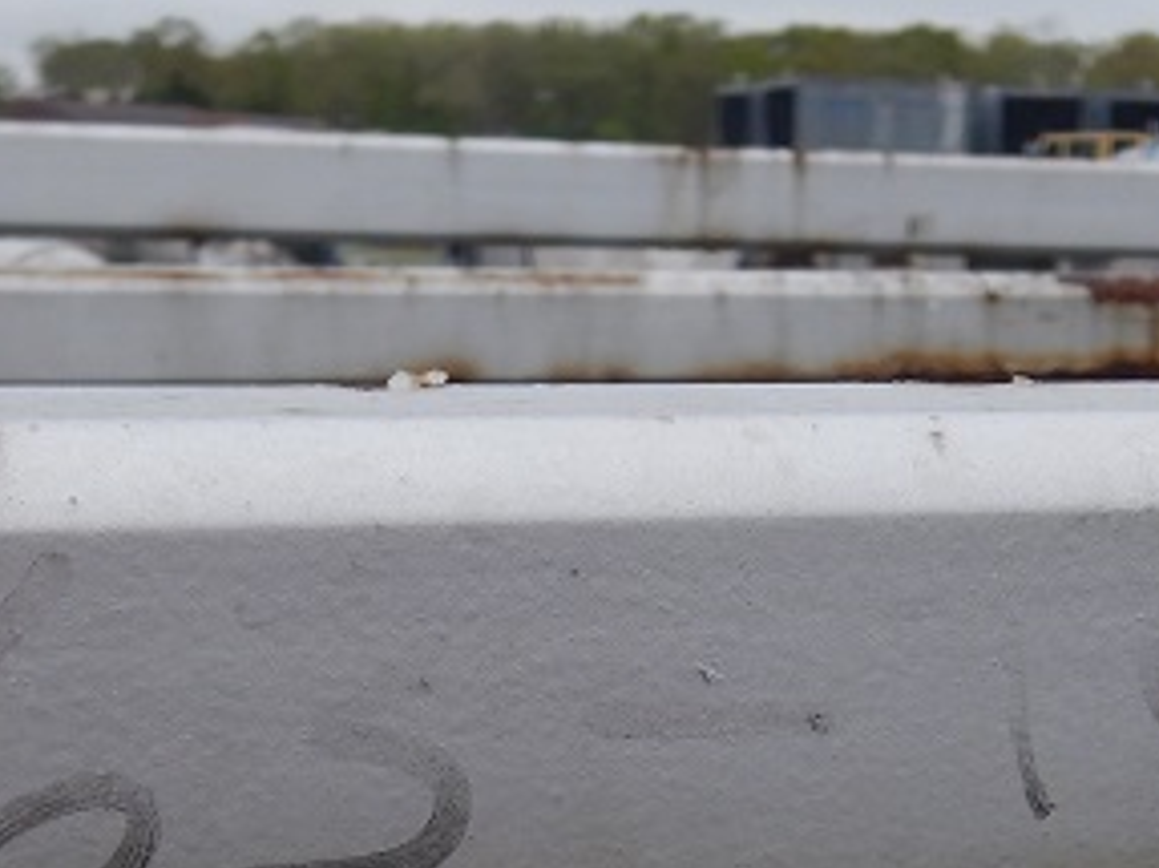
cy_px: 731
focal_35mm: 67
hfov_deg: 28.8
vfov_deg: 21.6
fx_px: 2242
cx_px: 767
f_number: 2.8
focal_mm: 4.3
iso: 125
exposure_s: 1/1250
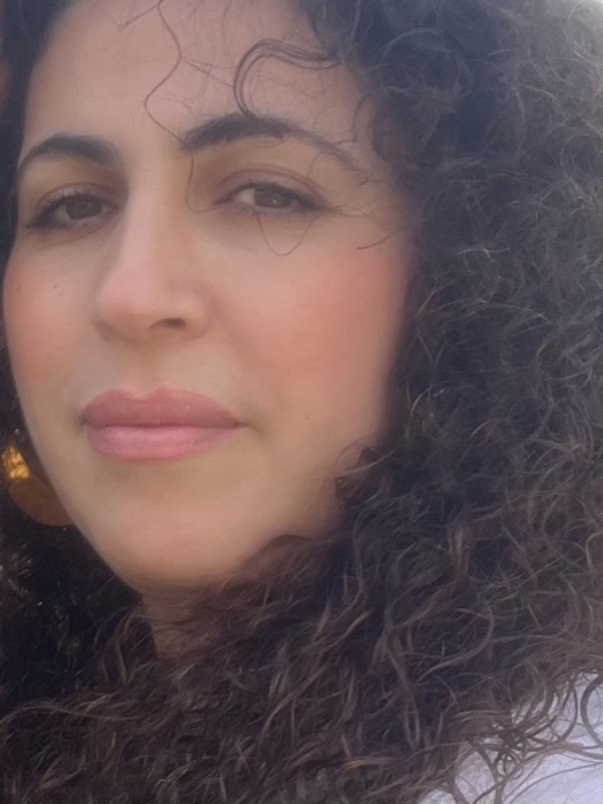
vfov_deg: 60.0
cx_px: 302
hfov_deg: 46.8
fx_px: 697
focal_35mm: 30
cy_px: 402
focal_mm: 2.71
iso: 32
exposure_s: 1/231
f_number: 2.2
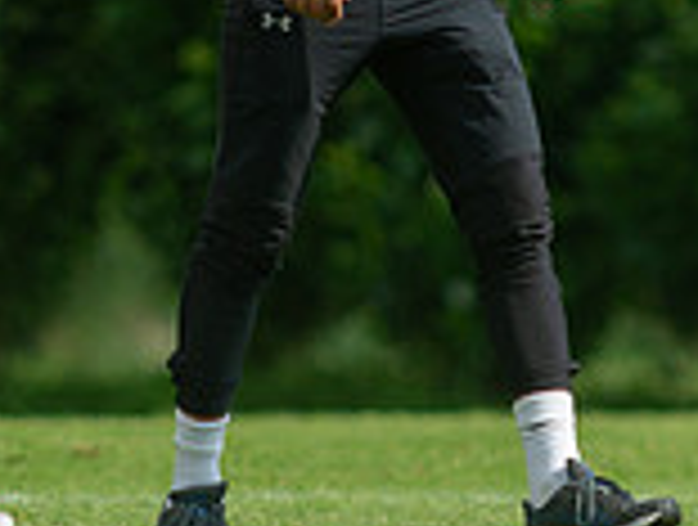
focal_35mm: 2022
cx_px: 1061
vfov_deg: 0.7
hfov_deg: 1.0
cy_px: 104
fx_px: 40867
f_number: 4
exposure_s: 1/1250
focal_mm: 420
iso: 280
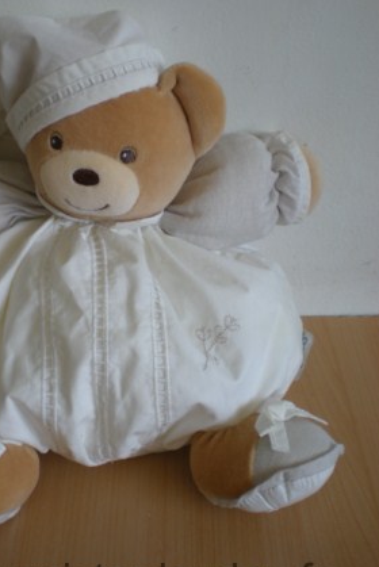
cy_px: 254
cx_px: 122
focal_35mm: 49
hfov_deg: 27.4
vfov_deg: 40.3
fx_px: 772
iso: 64
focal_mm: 6.3
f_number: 3.1
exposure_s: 1/35.5
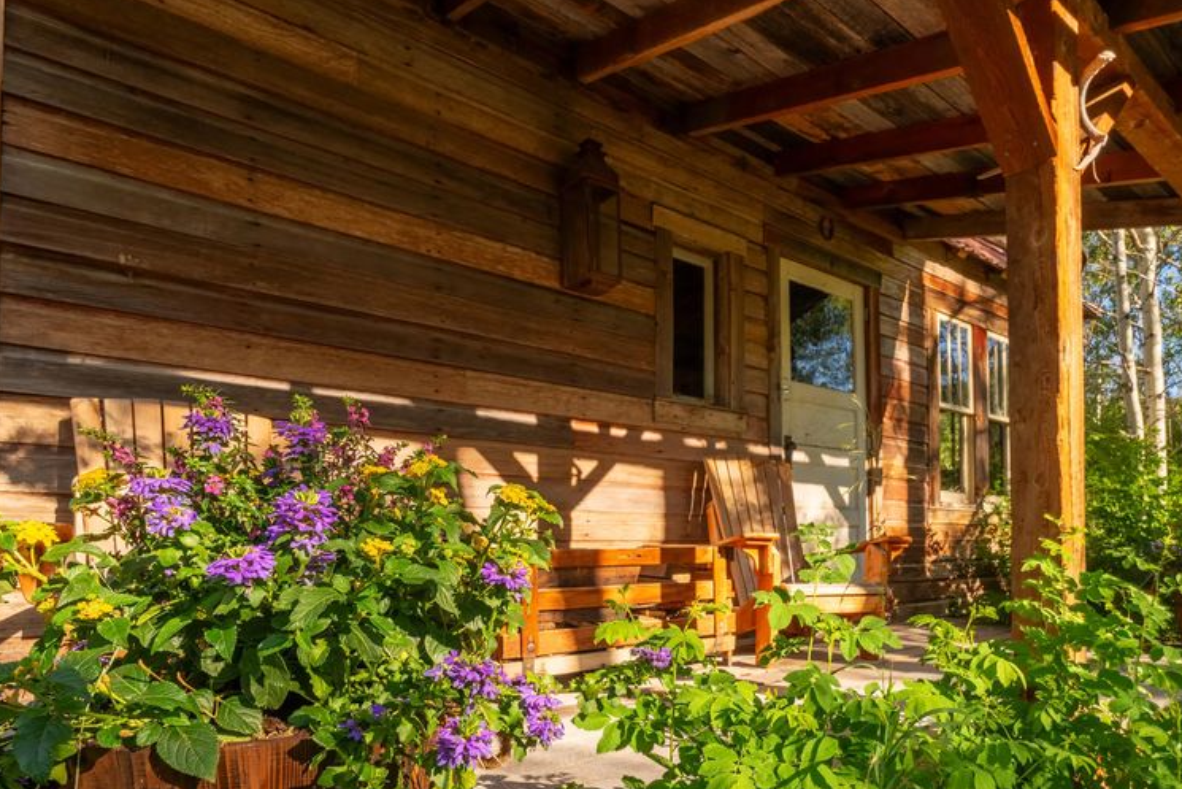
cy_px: 456
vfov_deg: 55.5
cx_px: 730
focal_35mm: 23
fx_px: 745
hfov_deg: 75.7
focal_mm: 16.5
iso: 400
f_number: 11
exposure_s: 1/2000
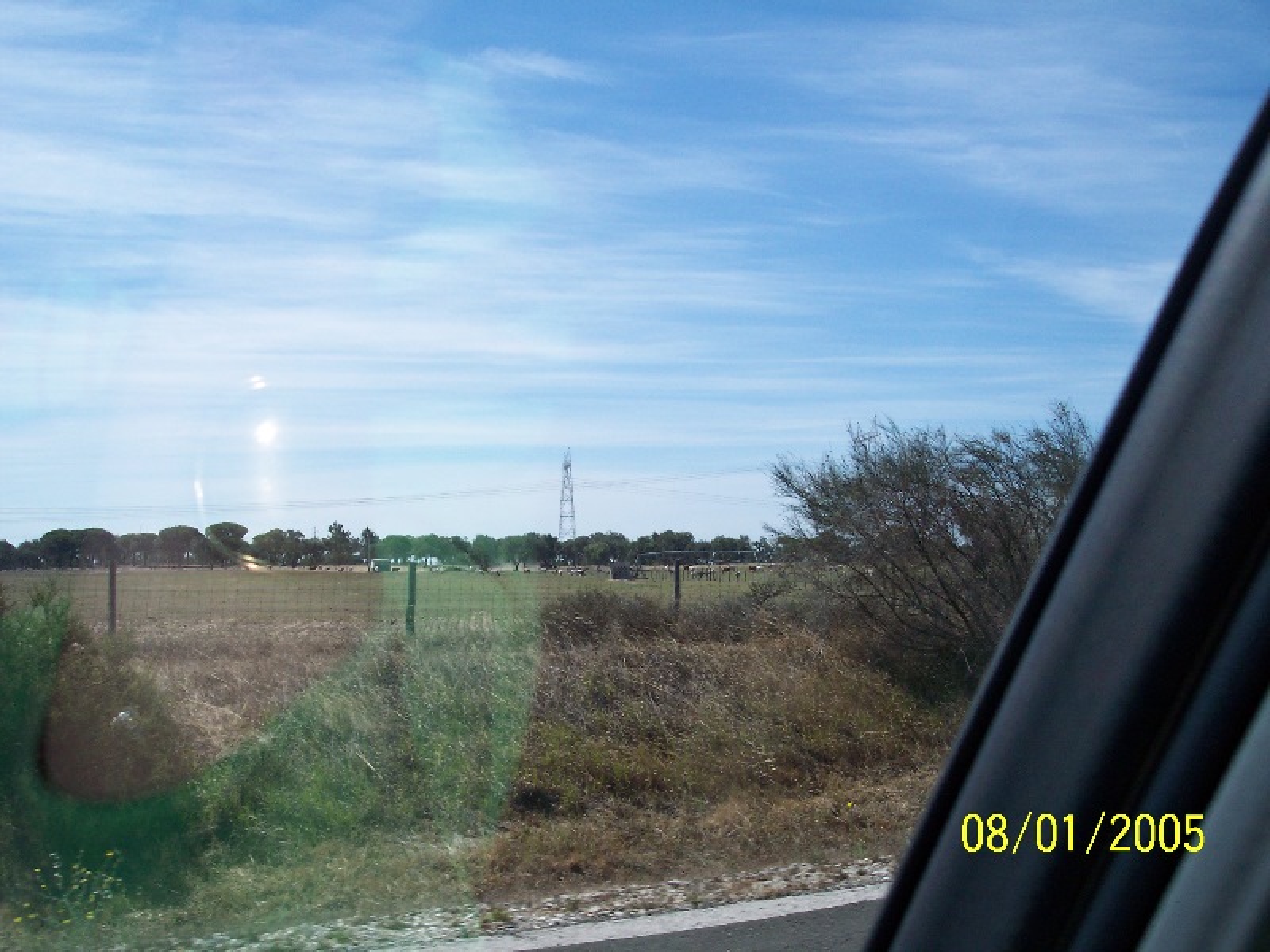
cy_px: 476
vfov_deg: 37.7
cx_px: 635
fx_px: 1394
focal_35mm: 38
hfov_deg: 49.0
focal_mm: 8
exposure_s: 1/700
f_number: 4.8
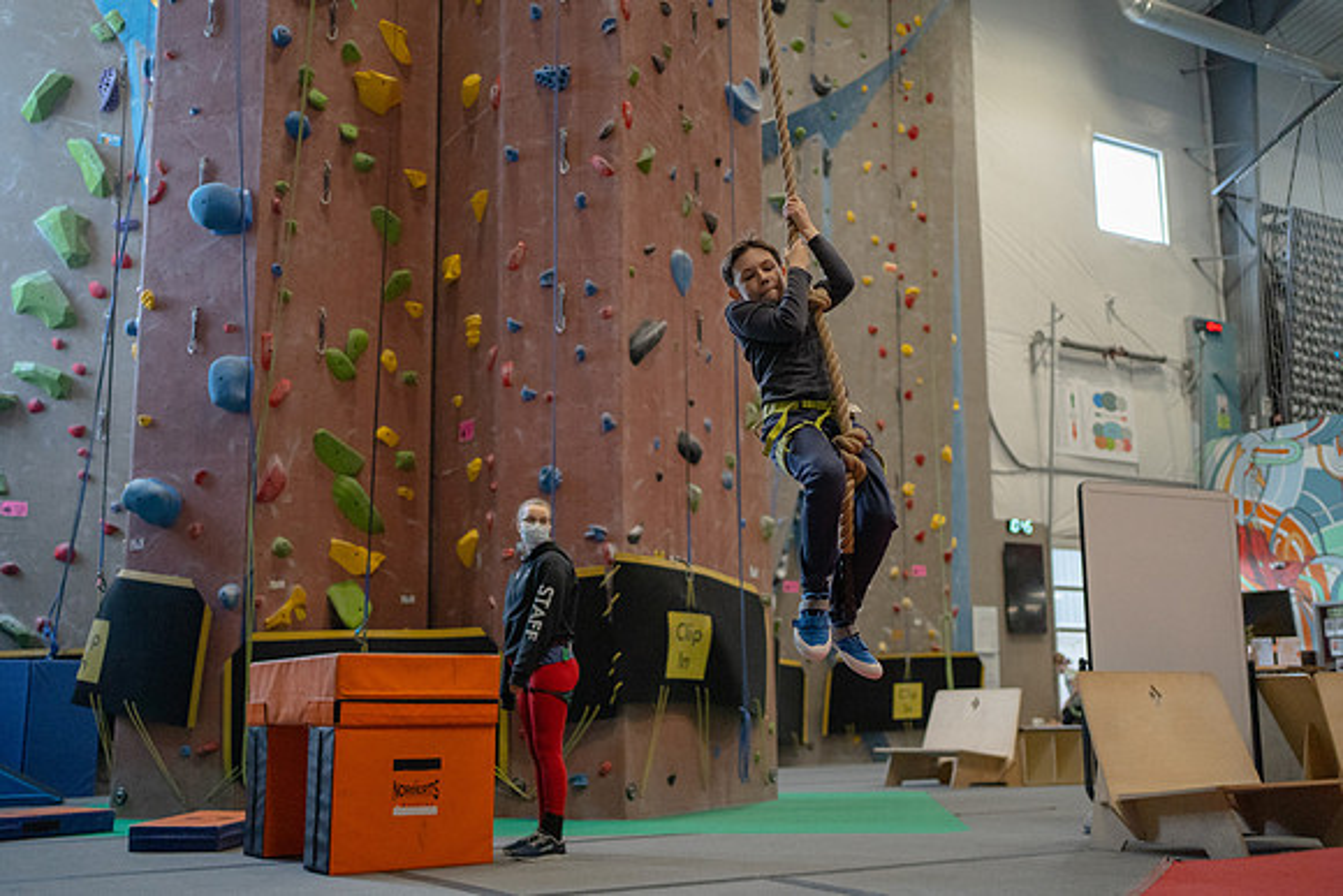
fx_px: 1357
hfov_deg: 52.7
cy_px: 457
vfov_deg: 36.5
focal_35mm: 36
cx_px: 674
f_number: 1.8
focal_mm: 35
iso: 5000
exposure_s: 1/1600
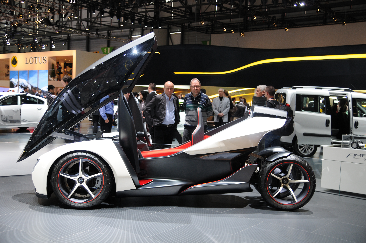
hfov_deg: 45.0
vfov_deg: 30.8
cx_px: 183
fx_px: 442
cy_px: 122
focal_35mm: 44
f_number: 4.8
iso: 400
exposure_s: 1/90
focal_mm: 29
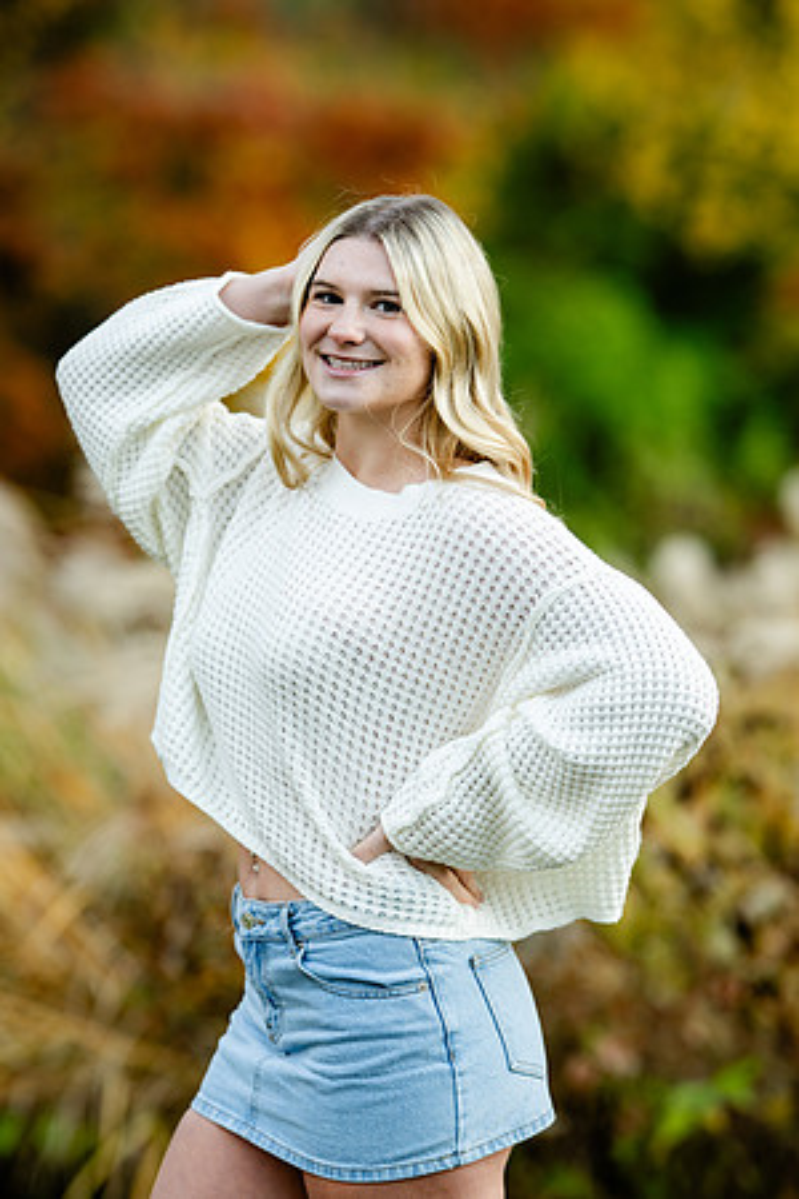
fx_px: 4494
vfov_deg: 15.2
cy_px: 600
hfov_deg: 10.2
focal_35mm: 135
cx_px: 400
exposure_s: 1/160
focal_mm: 135
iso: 250
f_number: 2.2
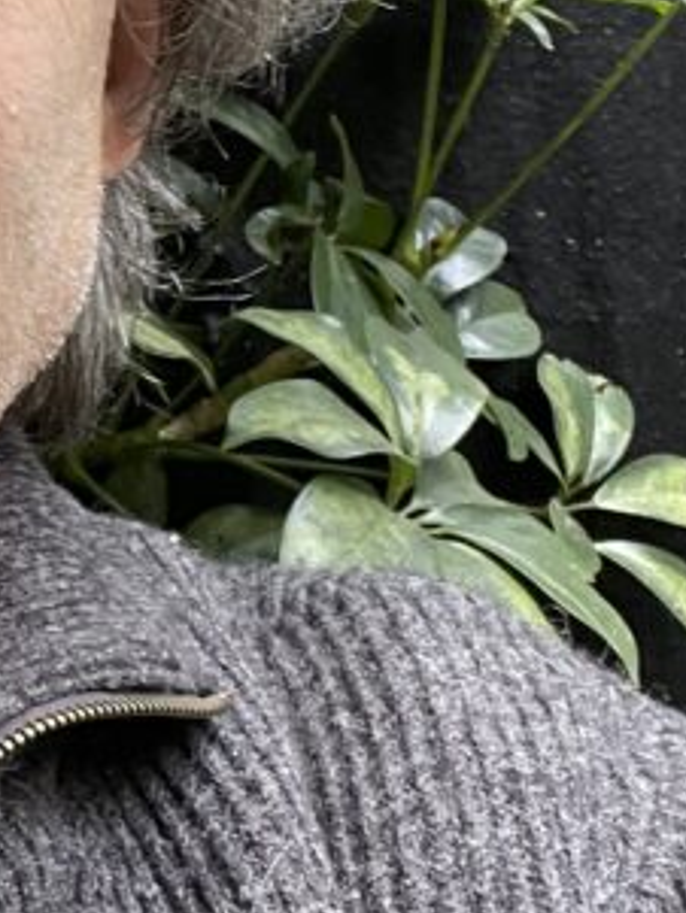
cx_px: -219
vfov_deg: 19.2
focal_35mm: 102
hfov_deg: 13.9
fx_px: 2693
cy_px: 334
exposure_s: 1/60
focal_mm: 2.71
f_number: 2.2
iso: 100
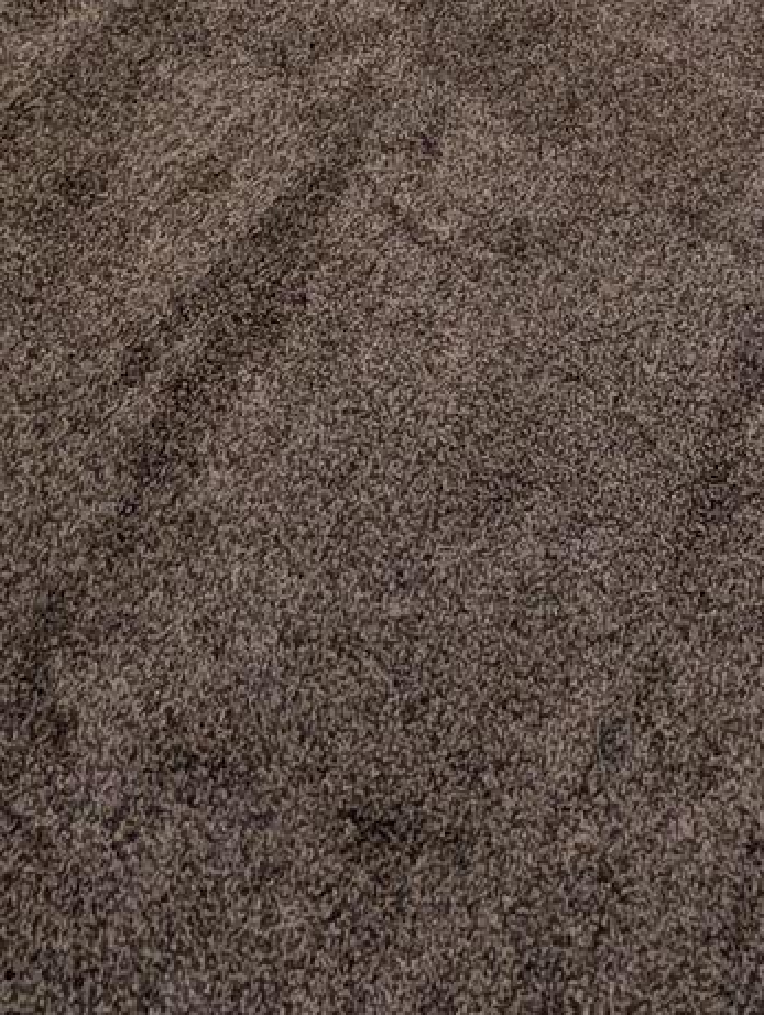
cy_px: -850
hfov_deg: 23.4
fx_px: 1762
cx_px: 779
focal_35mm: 60
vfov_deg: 20.9
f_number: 1.7
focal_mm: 2.02
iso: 60
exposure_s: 1/60
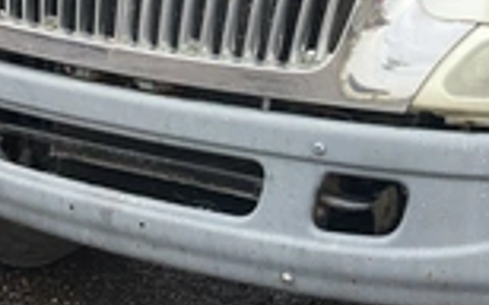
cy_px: -3
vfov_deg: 16.0
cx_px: 359
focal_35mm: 80
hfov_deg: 25.6
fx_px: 1065
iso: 25
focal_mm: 3
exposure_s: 1/358
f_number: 1.8
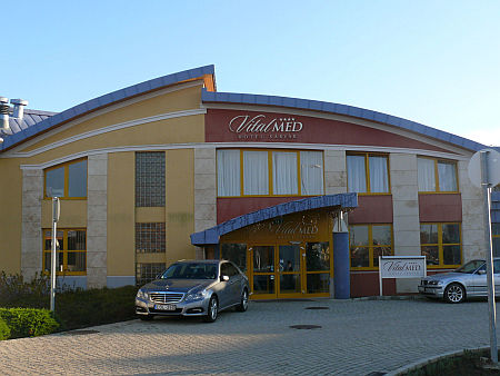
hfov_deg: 42.9
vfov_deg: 32.9
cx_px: 250
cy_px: 188
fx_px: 636
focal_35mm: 44
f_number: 4.5
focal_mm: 8.5
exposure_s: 1/250
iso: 100
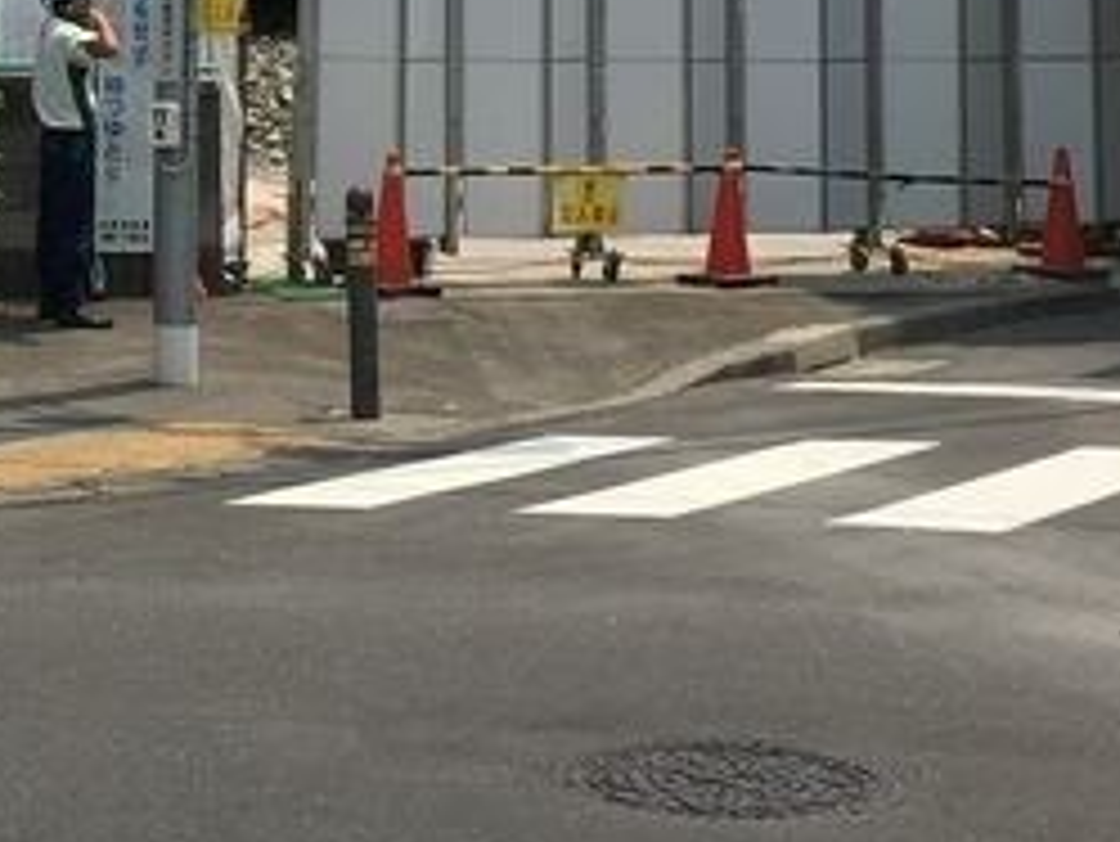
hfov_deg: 20.5
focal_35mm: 93
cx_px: 40
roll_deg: +0.5
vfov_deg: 15.3
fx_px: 3010
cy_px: -162
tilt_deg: +1.3
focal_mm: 4.15
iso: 25
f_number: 2.2
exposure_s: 1/2331
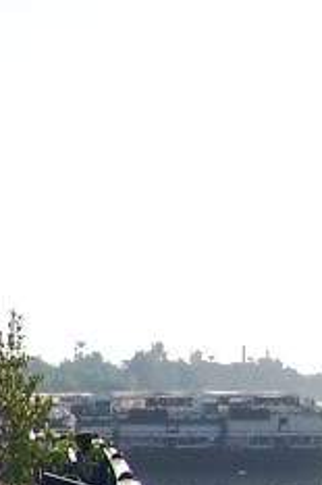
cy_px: 529
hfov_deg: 7.1
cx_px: -634
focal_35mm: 174
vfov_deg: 11.7
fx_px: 2338
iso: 80
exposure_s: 1/800
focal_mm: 6.3
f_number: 4
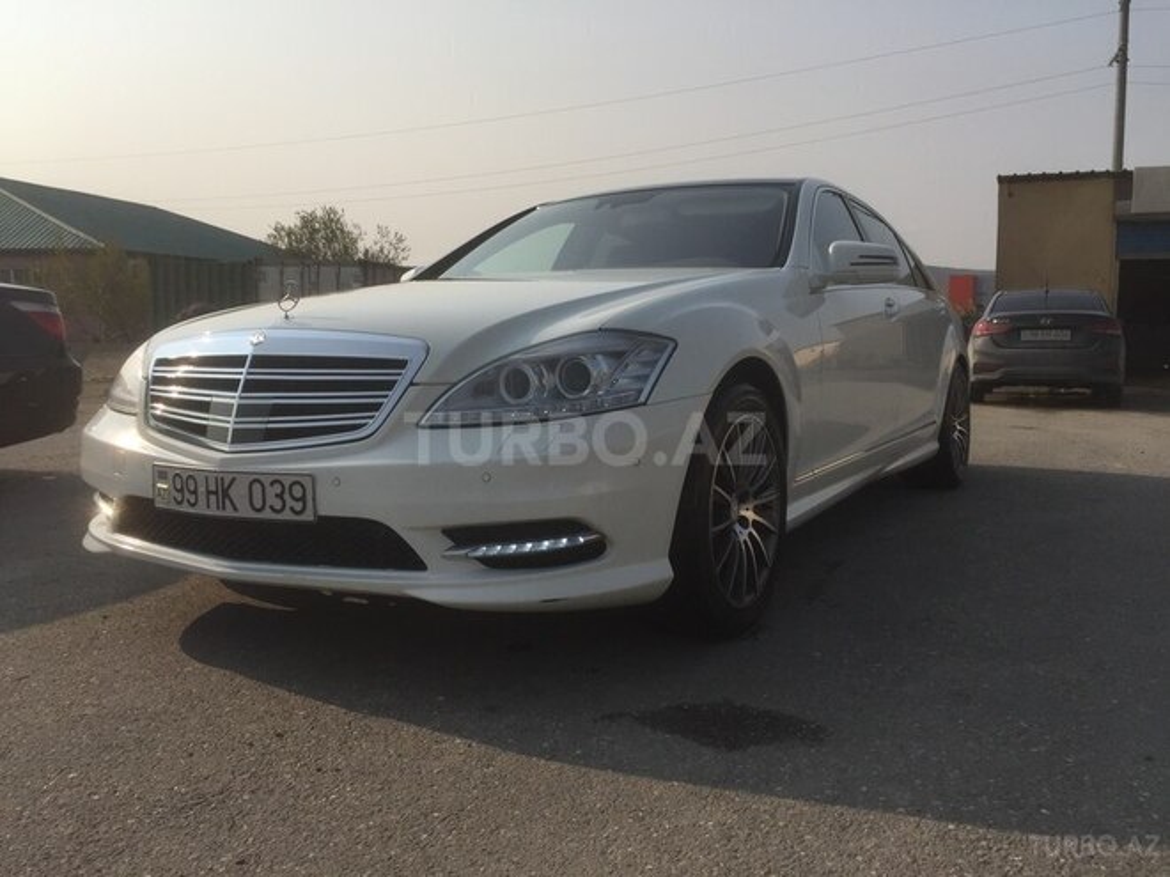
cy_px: 438
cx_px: 585
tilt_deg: -6.4
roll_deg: -1.3
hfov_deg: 61.7
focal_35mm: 29
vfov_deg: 48.2
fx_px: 980
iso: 32
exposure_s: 1/4405
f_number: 2.2
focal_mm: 4.15
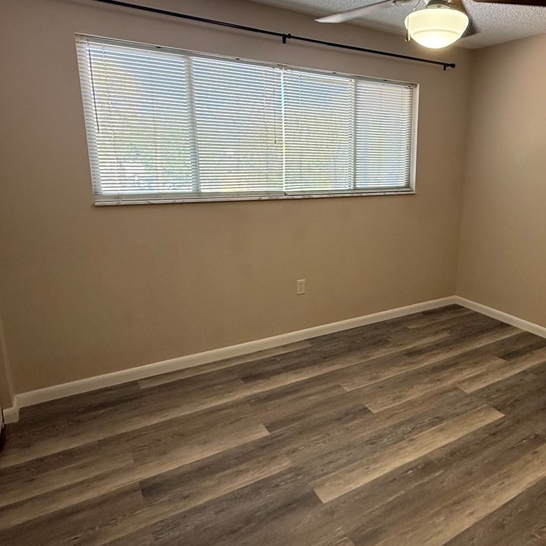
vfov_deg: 62.9
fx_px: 446
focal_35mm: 25
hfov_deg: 60.9
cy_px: 260
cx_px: 378
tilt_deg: -12.0
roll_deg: -0.9
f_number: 2.2
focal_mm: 2.22
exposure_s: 1/99
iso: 125
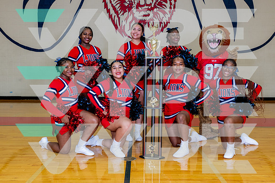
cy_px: 92
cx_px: 138
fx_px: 301
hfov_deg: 49.1
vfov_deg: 33.9
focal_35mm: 39
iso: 800
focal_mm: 38
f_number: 7.1
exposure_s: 1/125
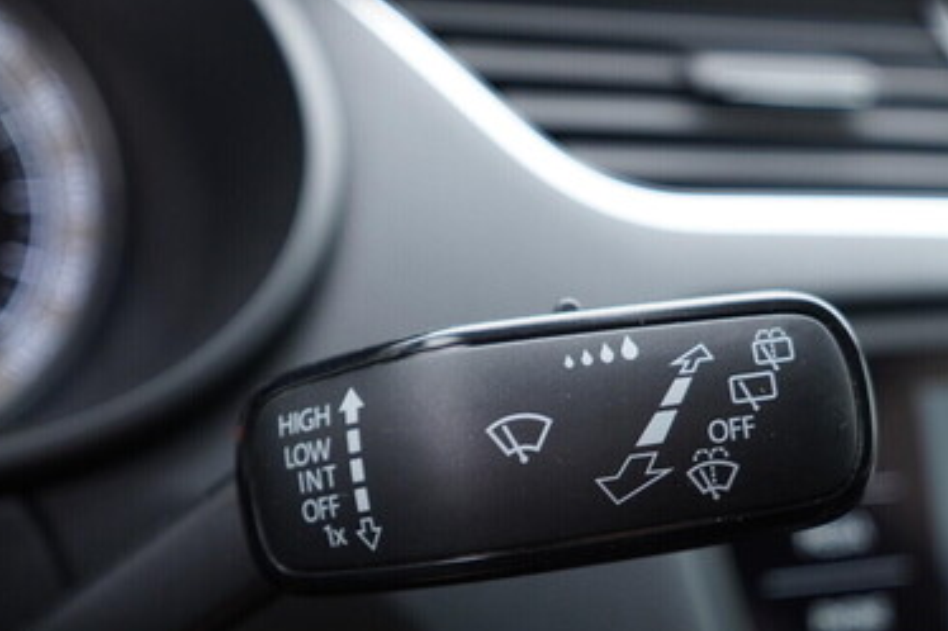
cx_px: 456
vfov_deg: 25.3
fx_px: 1395
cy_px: 445
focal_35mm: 53
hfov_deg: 37.5
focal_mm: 24
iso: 250
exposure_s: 1/40
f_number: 2.8
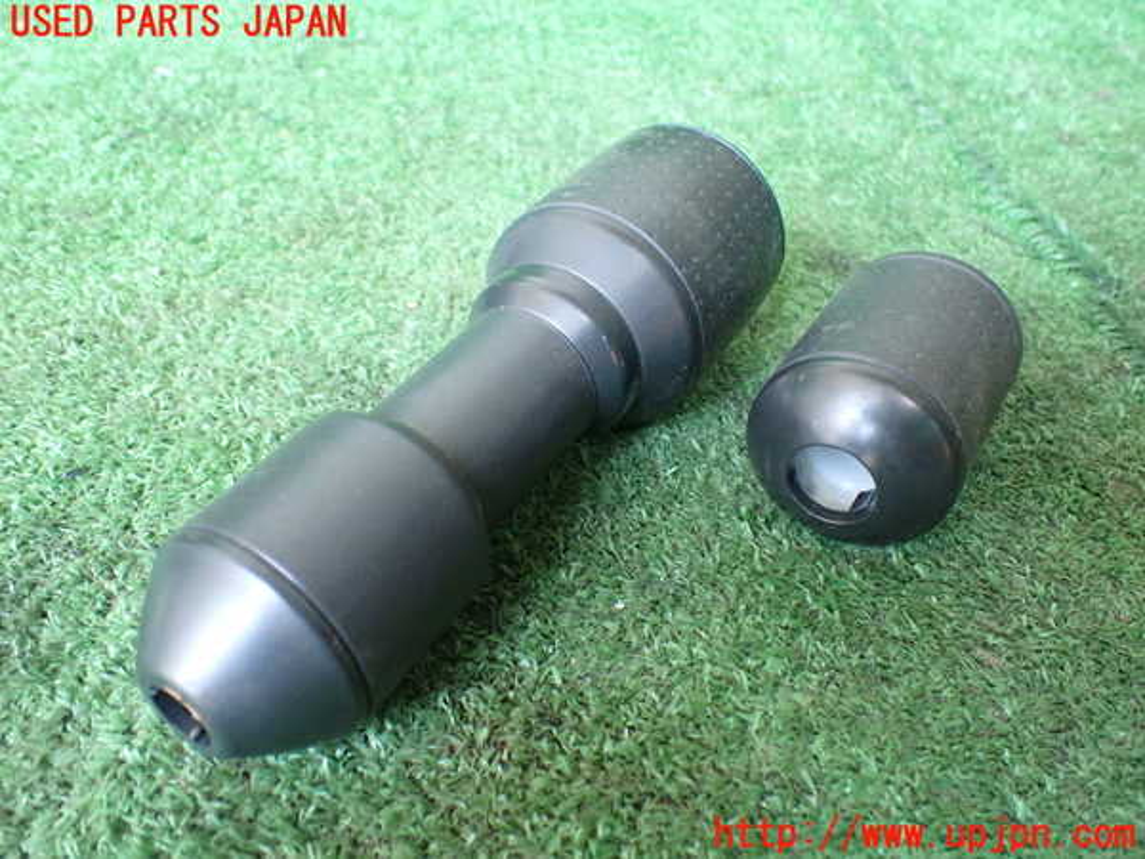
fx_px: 992
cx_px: 572
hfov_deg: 60.0
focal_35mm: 30
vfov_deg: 46.8
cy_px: 430
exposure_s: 1/100
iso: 800
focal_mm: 5.4
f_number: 2.3
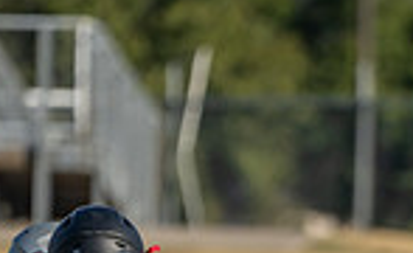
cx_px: 503
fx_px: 18813
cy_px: 524
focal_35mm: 1681
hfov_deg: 1.3
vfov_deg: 0.8
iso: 160
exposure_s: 1/1250
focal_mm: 400
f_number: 5.6
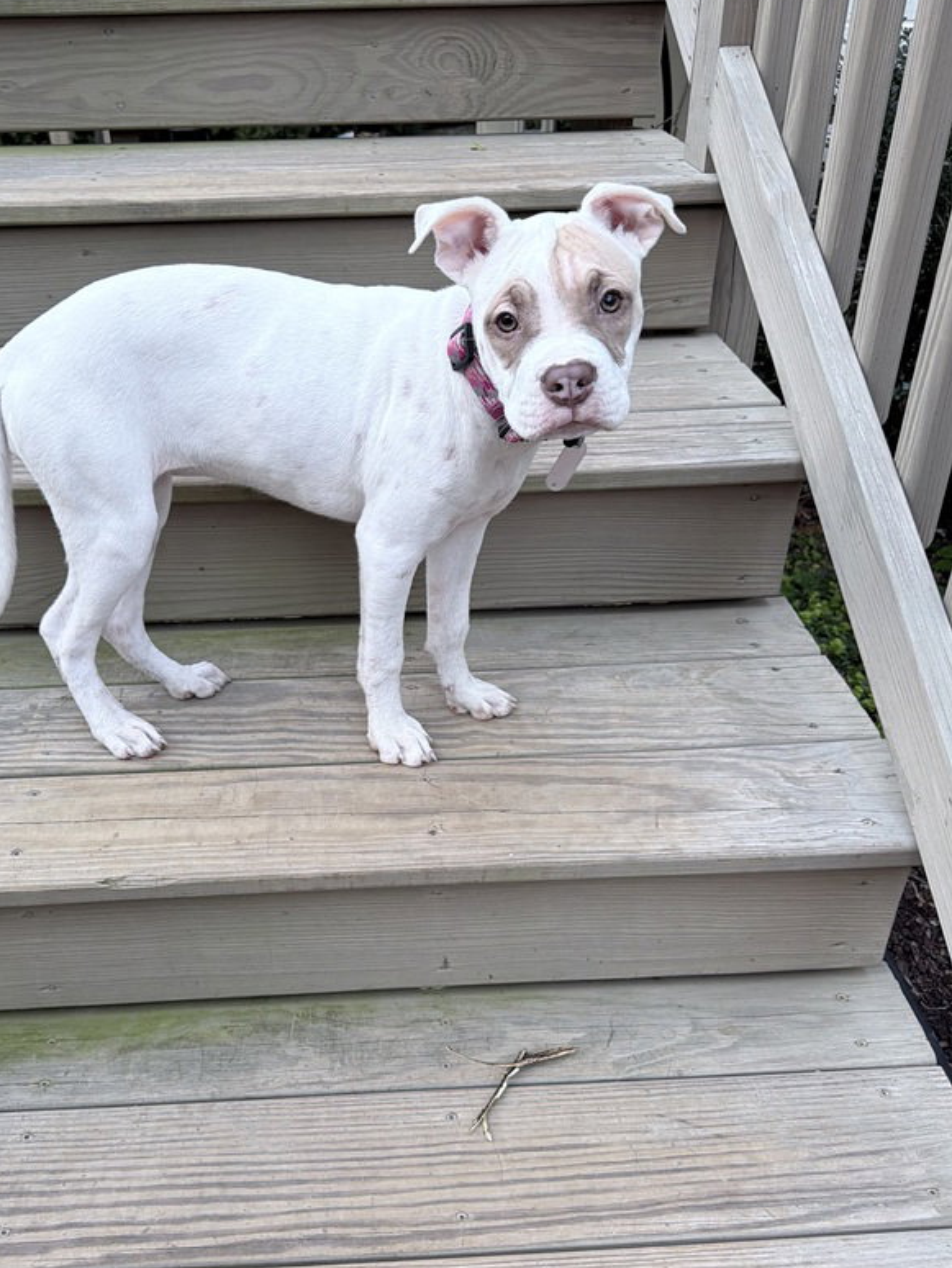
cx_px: 388
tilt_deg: -33.8
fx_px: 1136
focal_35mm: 31
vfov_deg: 58.2
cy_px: 703
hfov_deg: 45.3
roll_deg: -1.2
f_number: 1.78
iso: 100
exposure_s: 1/121
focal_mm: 6.76
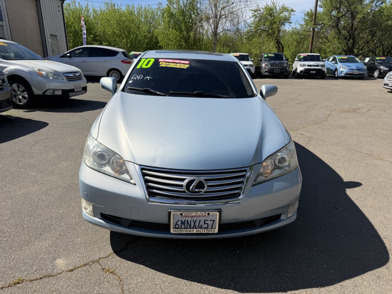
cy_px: 147
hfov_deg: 71.6
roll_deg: +0.1
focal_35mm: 24
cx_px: 196
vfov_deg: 56.8
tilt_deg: -17.7
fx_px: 272
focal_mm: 6.76
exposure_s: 1/4975
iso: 80
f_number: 1.78
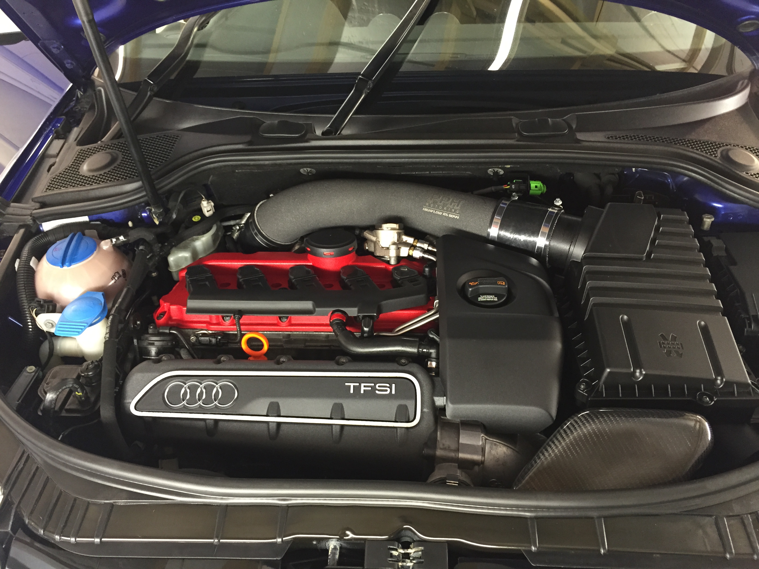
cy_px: 284
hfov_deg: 61.7
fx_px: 636
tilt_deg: -38.1
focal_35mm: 29
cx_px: 380
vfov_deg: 48.2
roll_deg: +2.5
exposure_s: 1/30
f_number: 2.2
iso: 125
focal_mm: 4.15
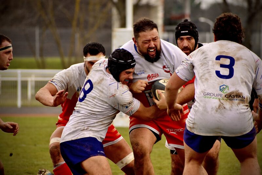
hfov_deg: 4.6
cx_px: 131
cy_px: 88
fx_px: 3274
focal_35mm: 450
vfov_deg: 3.1
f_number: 6.3
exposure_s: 1/500
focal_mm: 300
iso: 800
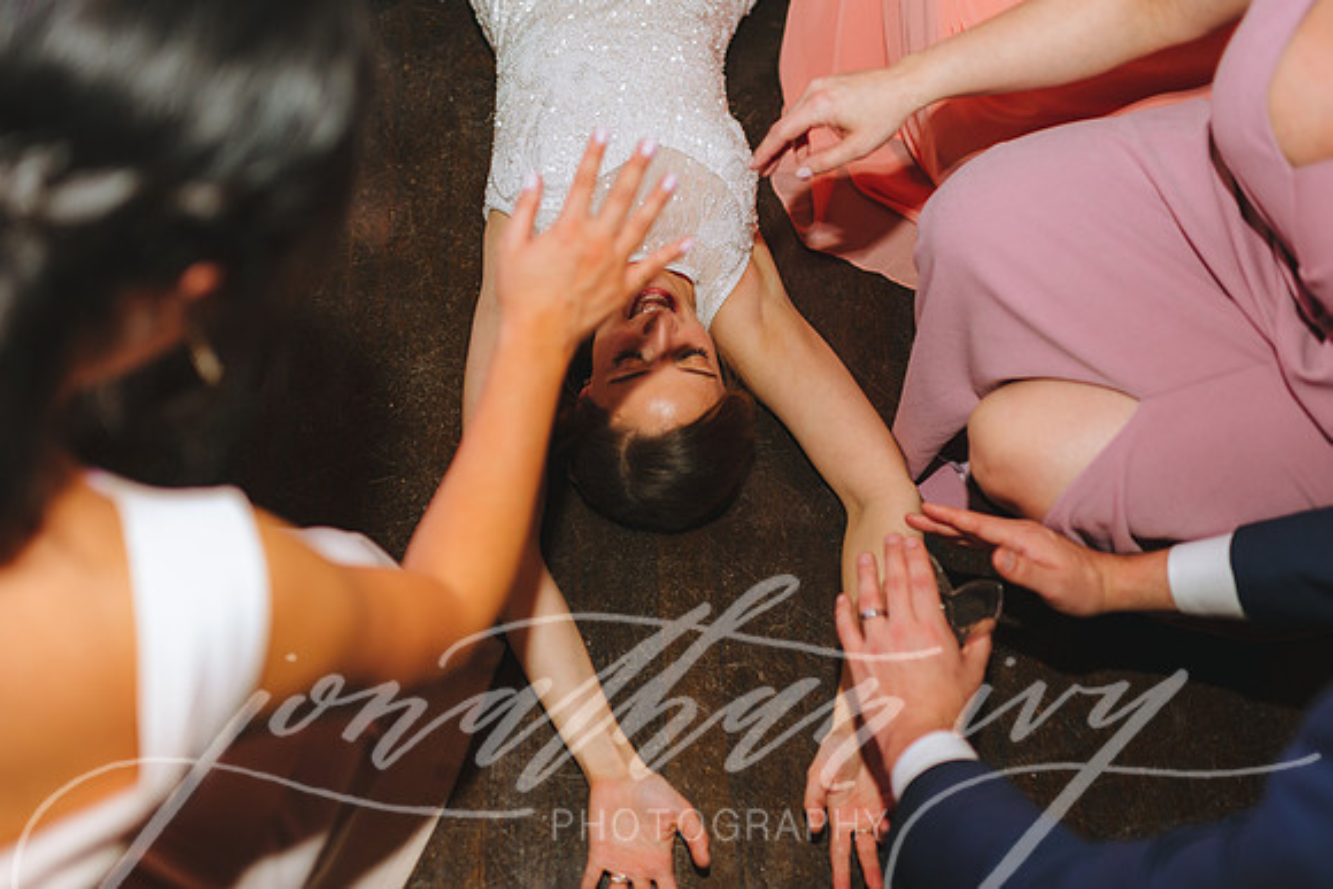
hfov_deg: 54.4
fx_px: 1296
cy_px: 444
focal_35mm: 35
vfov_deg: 37.9
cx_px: 666
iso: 640
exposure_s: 1/200
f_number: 2
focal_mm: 35
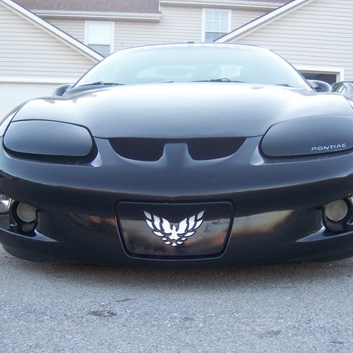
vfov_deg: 36.1
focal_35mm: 47
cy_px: 170
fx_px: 542
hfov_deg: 36.0
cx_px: 165
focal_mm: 6.2
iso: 80
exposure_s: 1/60
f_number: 2.8
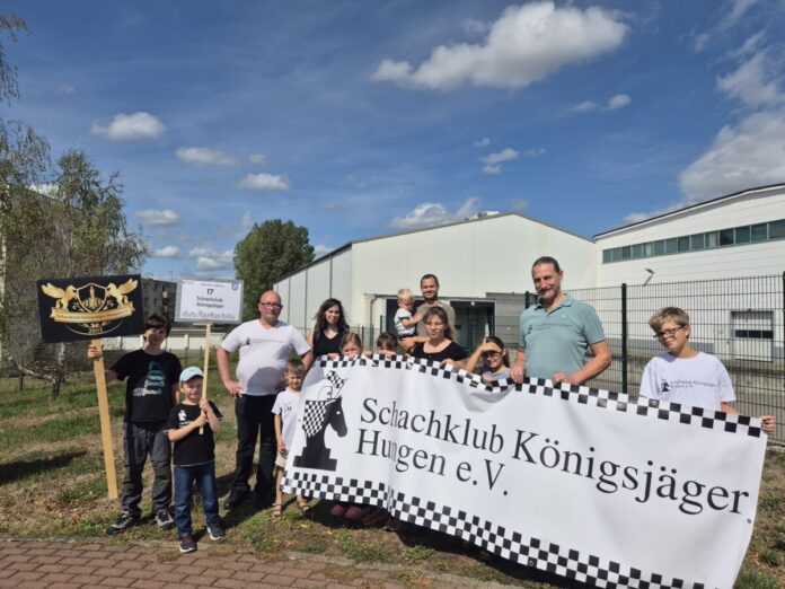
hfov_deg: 73.9
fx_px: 522
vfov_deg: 58.9
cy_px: 294
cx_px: 392
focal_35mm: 23
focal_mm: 5.4
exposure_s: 1/4960
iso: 25
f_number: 1.8
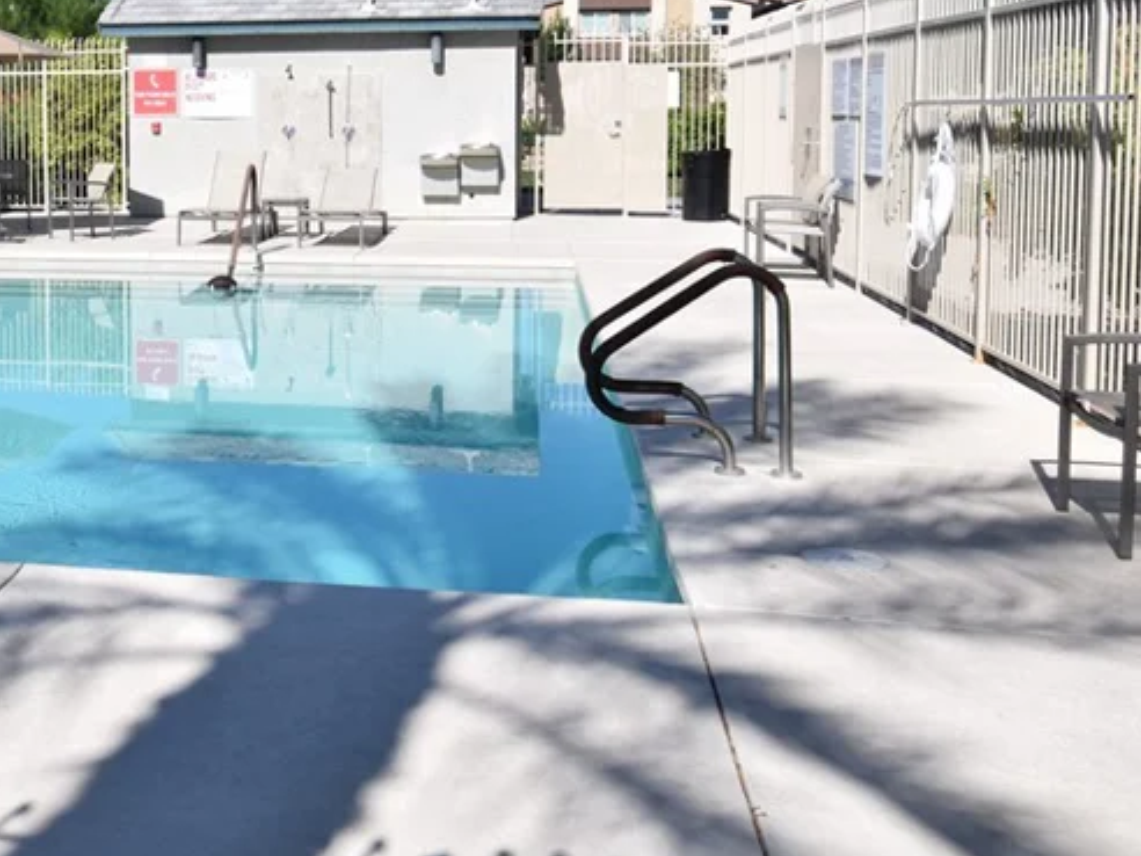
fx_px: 1483
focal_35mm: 45
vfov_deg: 31.6
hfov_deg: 39.8
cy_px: 210
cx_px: 176
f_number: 10
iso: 100
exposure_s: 1/160
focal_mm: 15
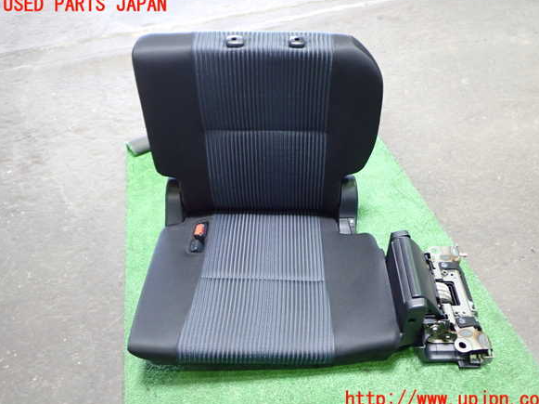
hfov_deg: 58.4
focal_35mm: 31
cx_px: 276
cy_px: 202
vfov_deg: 45.4
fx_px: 482
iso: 500
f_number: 2.3
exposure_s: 1/30
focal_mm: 5.4
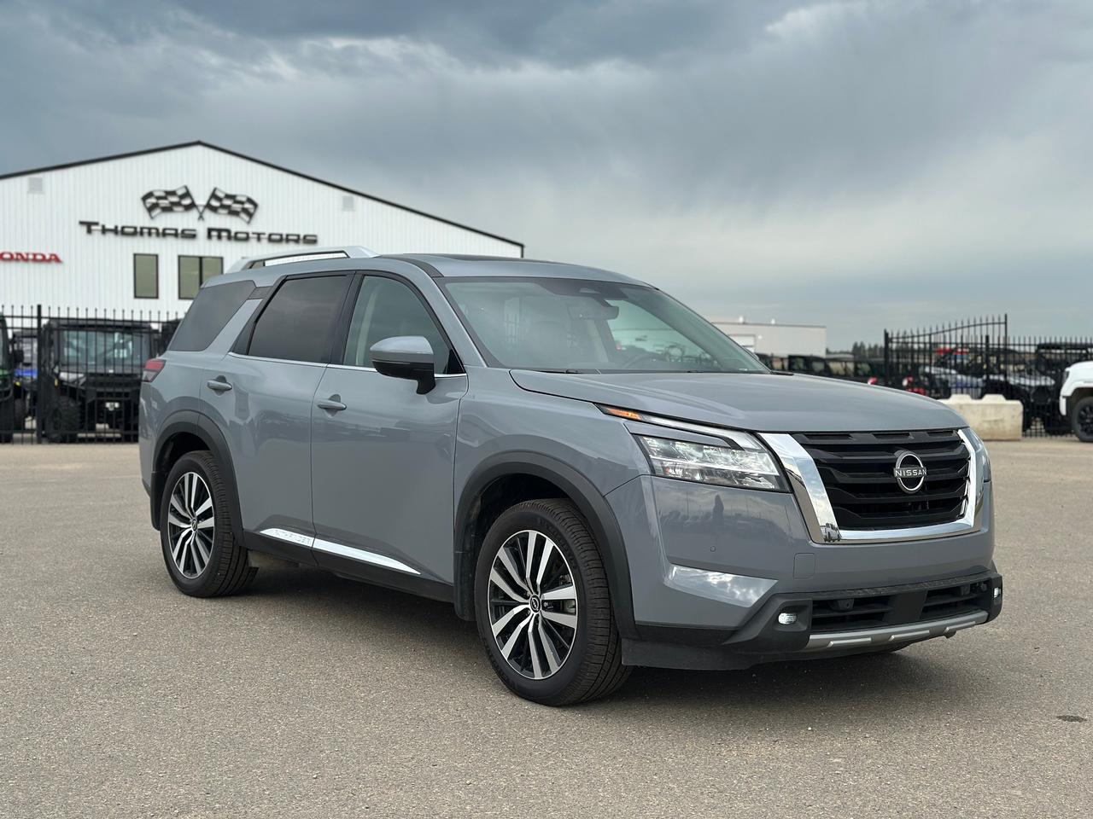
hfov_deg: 39.7
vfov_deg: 30.3
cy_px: 410
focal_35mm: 48
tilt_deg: -2.8
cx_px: 546
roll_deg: +0.2
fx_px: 1516
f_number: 1.78
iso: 80
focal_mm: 6.86
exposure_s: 1/2667
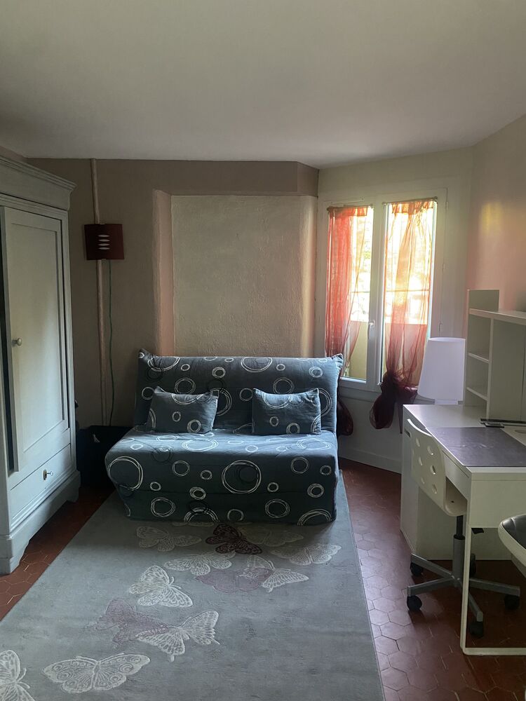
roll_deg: -0.1
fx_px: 527
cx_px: 263
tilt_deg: -6.4
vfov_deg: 67.3
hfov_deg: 53.1
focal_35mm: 26
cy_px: 350
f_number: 1.8
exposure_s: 1/33
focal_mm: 4.25
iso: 640
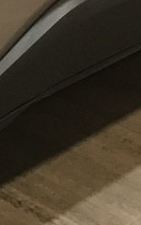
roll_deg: +6.8
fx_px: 1220
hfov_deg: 6.5
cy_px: -258
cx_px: -101
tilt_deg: -11.8
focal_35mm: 198
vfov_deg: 9.7
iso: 50
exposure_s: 1/33
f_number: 2.4
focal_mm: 3.3
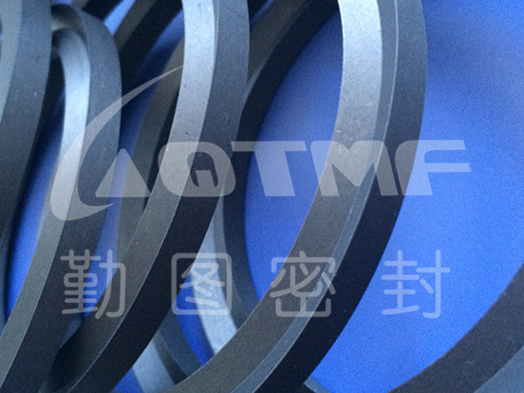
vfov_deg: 35.1
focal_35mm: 41
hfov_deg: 45.8
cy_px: 192
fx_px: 621
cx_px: 251
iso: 320
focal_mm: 4.15
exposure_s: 1/30
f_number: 2.2
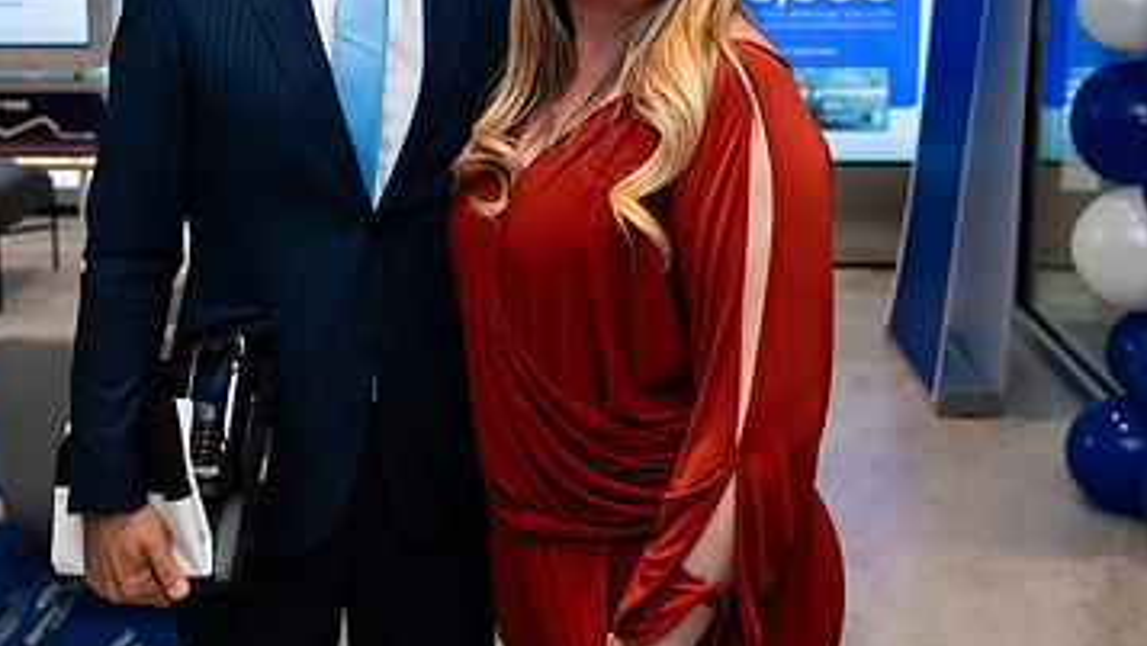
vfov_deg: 20.8
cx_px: 486
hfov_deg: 36.5
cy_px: 119
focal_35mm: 57
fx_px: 1734
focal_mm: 31.5
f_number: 4
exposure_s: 1/160
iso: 400
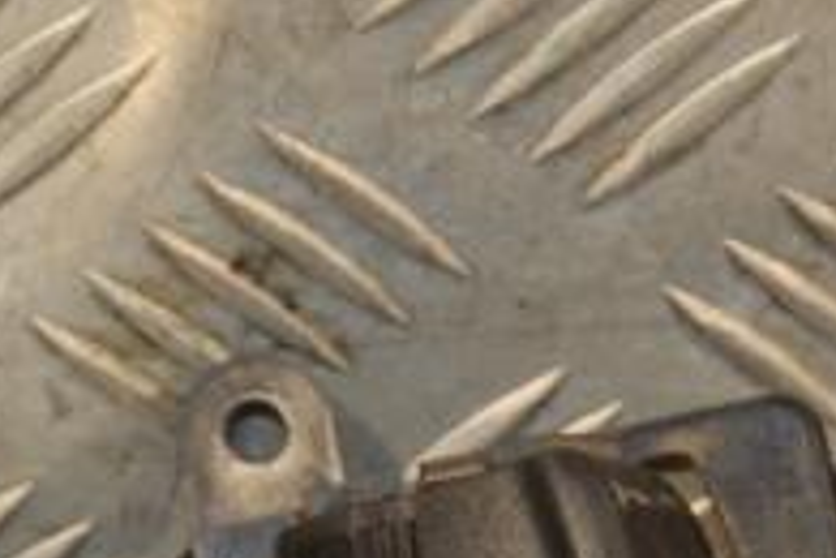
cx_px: 364
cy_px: 824
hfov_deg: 5.6
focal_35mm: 370
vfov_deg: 3.7
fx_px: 8592
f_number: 5.3
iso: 800
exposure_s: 1/160
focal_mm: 80
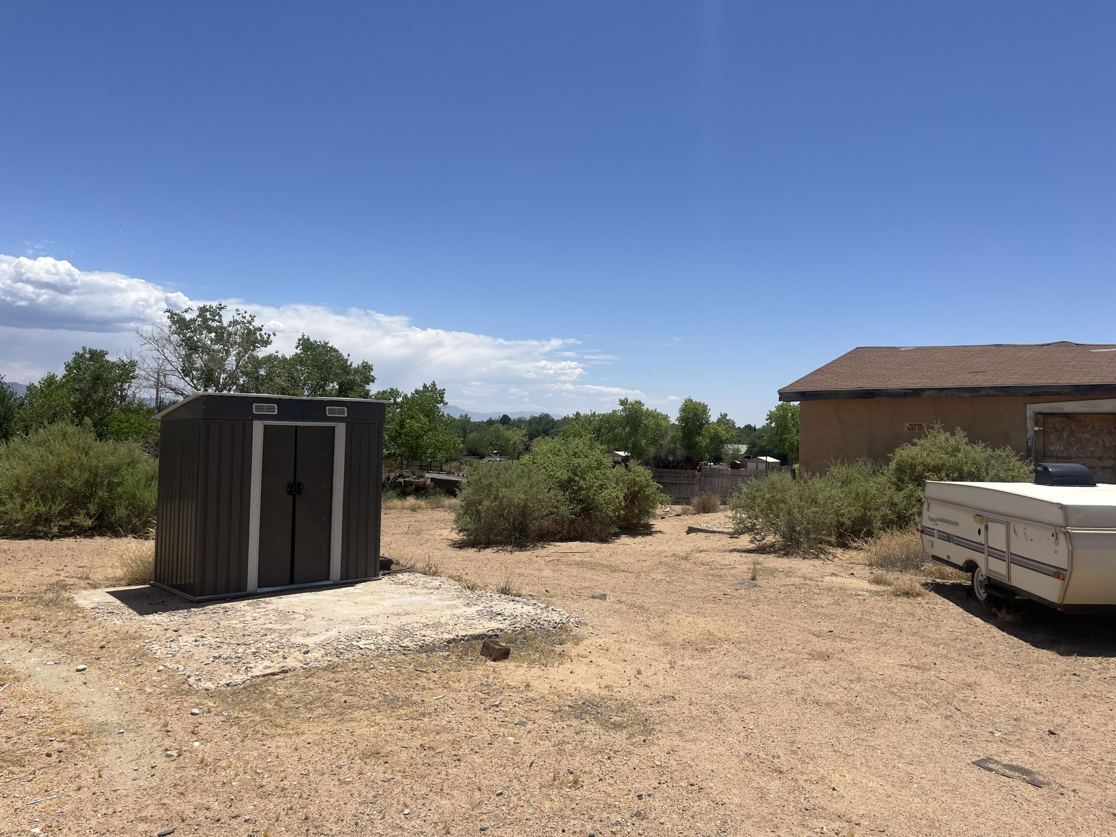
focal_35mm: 26
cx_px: 558
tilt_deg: +1.1
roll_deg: +1.8
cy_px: 418
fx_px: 838
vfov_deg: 53.1
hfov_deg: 67.3
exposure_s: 1/6173
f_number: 1.6
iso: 50
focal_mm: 5.1
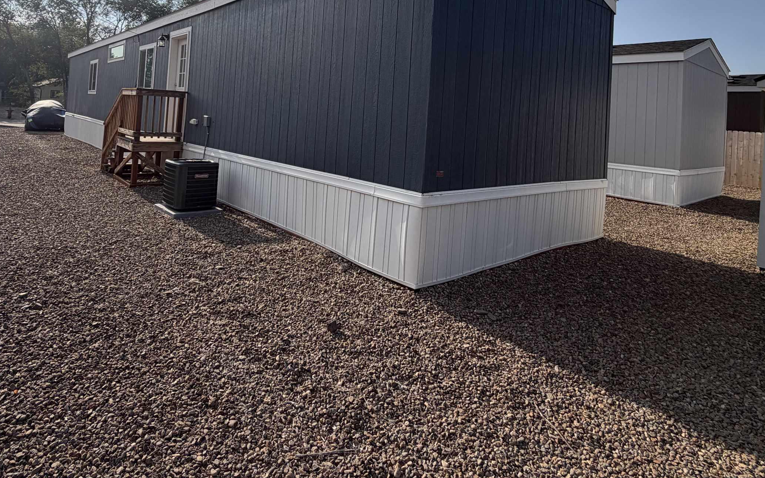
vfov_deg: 51.7
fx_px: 459
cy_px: 99
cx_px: 332
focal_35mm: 22
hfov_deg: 79.2
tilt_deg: +1.9
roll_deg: -3.8
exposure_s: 1/1285
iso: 25
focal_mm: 2.22
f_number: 2.2
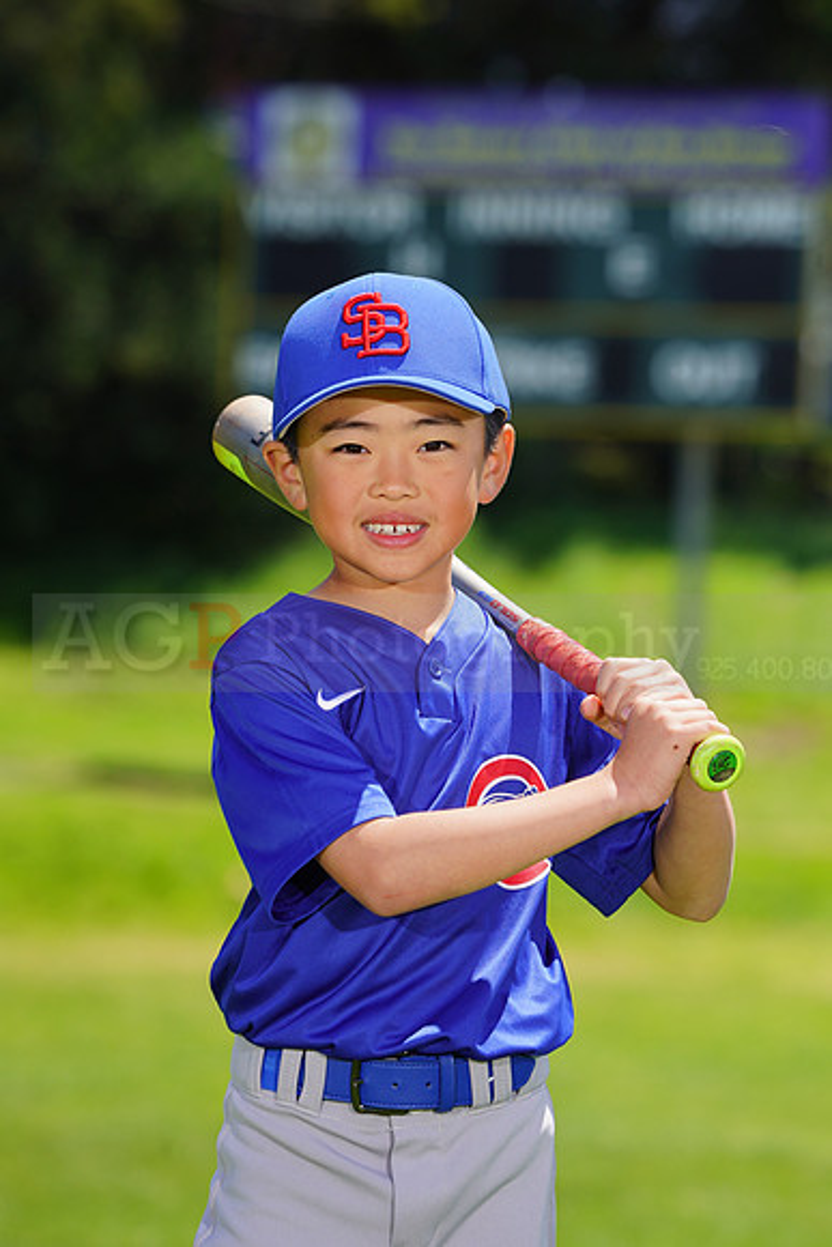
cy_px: 624
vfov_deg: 7.5
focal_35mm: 276
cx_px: 416
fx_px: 9562
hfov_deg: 5.0
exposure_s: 1/250
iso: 100
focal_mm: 276
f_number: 8
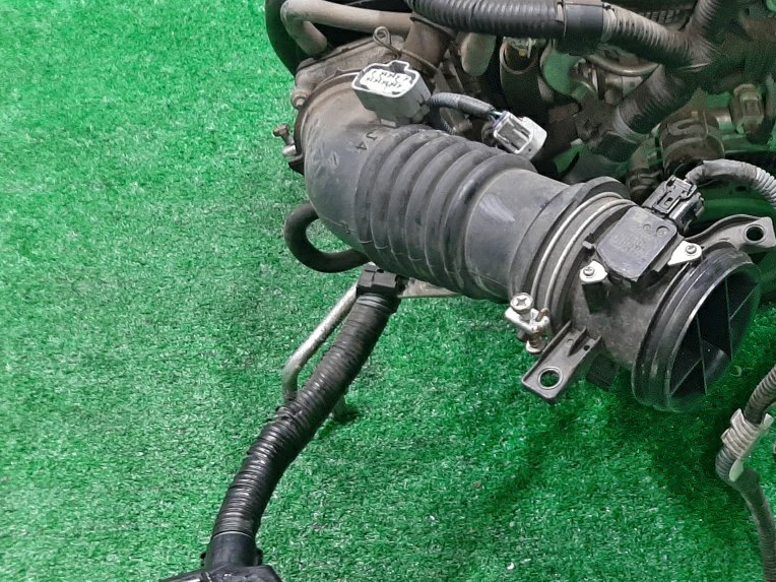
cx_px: 700
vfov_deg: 29.7
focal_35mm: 49
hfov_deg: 36.5
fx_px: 1098
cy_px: 289
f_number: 1.7
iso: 165
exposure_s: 1/33
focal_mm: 3.93
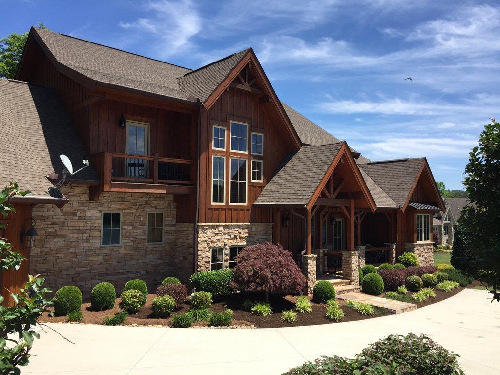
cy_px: 188
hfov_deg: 61.7
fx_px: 419
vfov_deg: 48.2
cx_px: 250
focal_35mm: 29
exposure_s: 1/1721
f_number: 2.2
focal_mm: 4.15
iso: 32
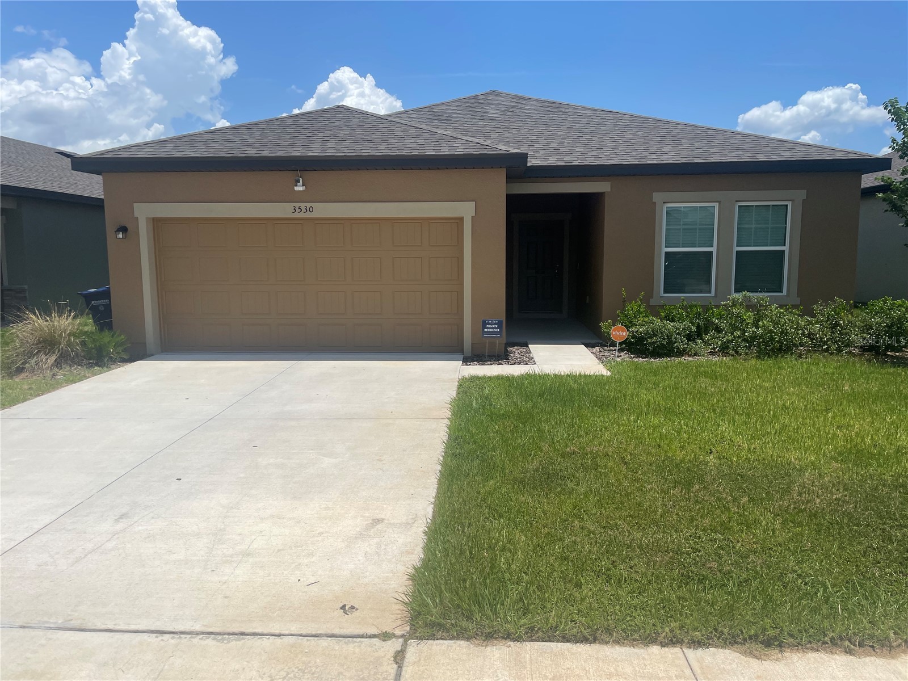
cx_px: 454
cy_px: 340
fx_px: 682
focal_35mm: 26
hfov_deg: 67.3
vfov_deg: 53.1
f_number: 1.6
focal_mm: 4.2
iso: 32
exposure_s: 1/6897
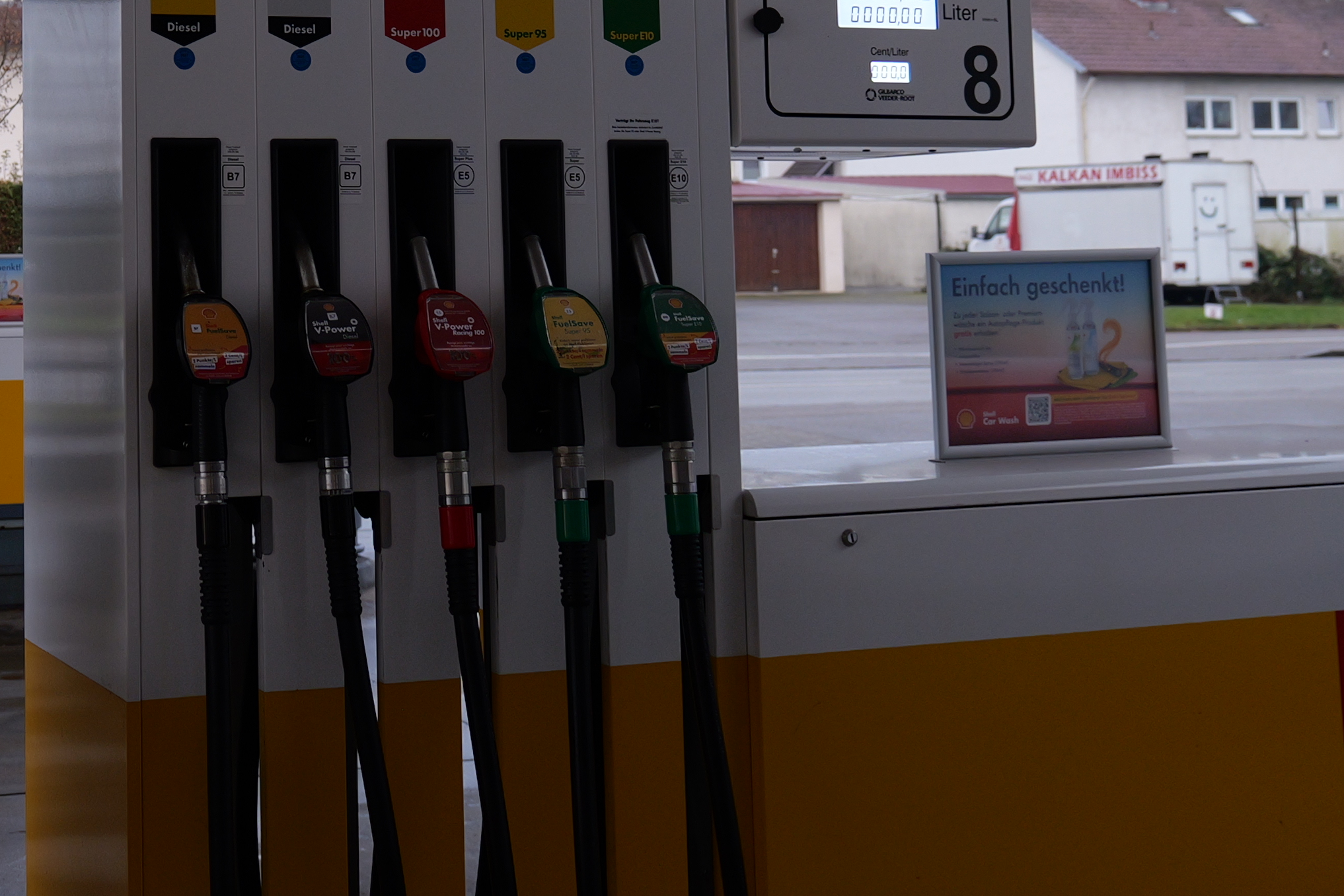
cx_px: 168
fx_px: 2202
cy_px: -2
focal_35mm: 59
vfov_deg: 22.1
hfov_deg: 32.5
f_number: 3.5
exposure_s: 1/125
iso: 400
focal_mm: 20
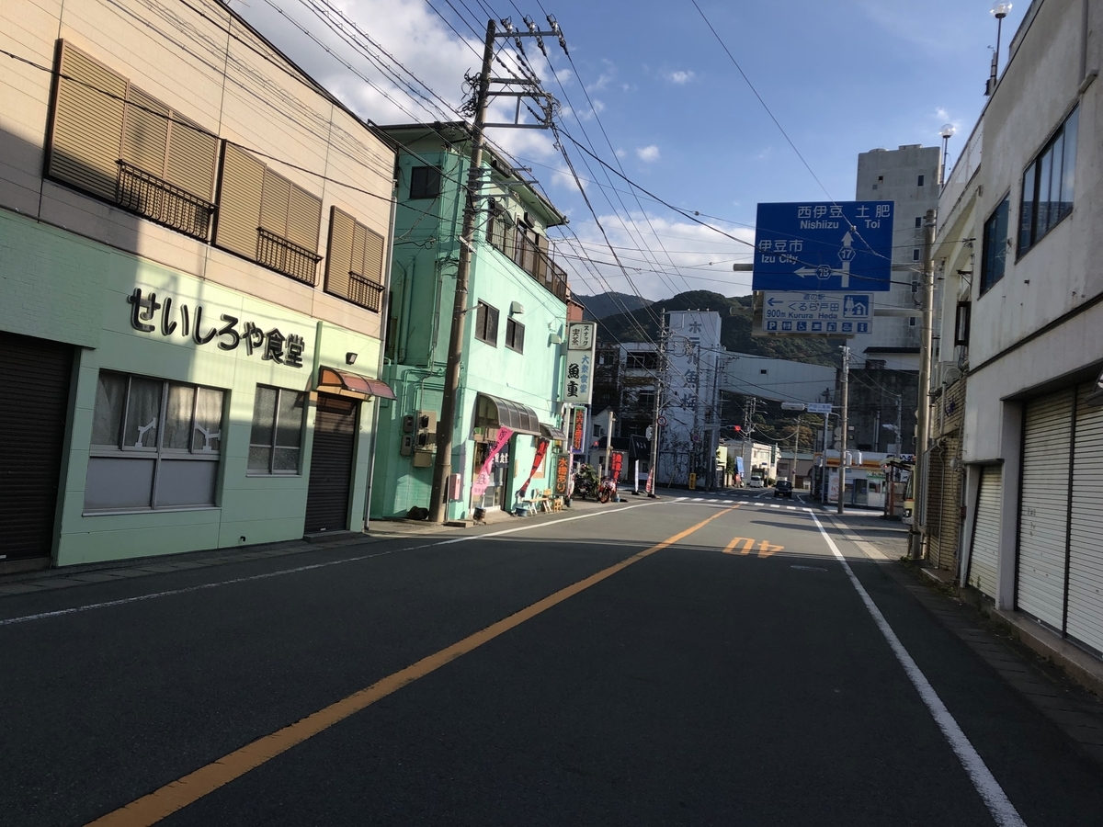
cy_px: 414
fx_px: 892
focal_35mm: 28
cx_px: 552
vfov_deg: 49.7
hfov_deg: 63.4
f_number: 1.8
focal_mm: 3.99
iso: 20
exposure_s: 1/1517
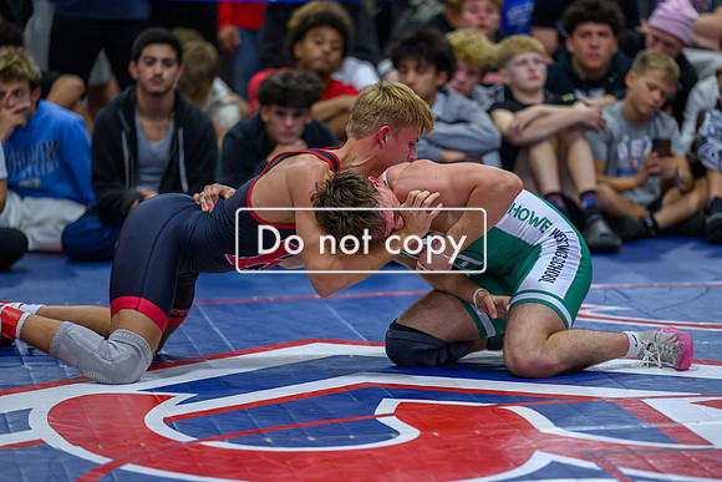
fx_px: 4266
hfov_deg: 9.7
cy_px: 240
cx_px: 390
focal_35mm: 213
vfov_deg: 6.5
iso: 10000
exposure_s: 1/800
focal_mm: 185
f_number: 2.8
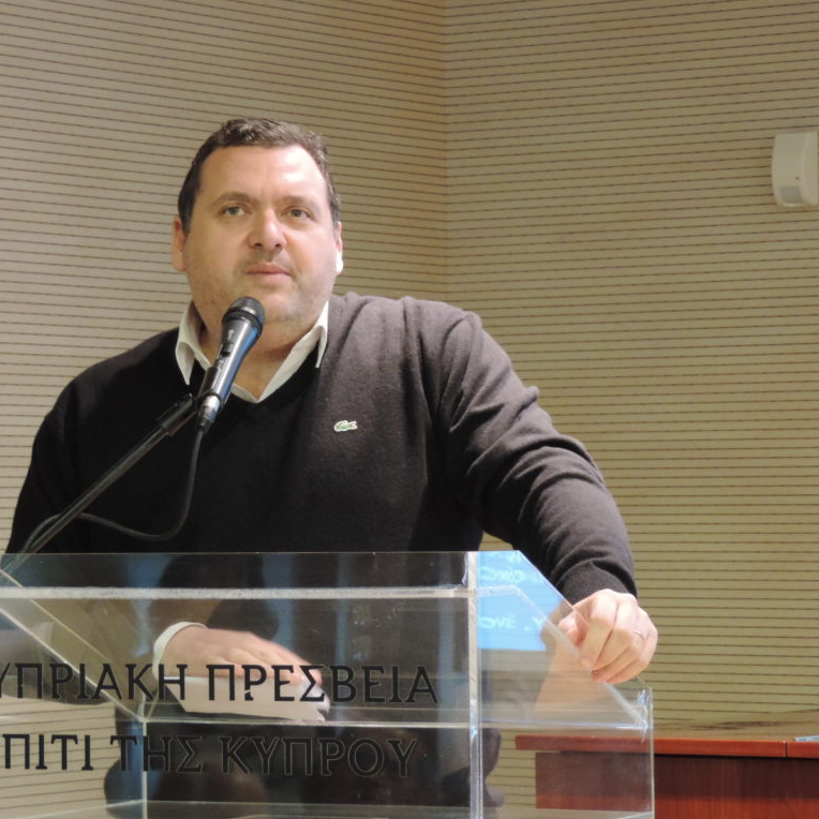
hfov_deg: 10.9
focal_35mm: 160
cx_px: 288
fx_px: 4283
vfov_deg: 10.9
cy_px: 410
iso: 800
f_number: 4.3
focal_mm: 24
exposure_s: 1/10
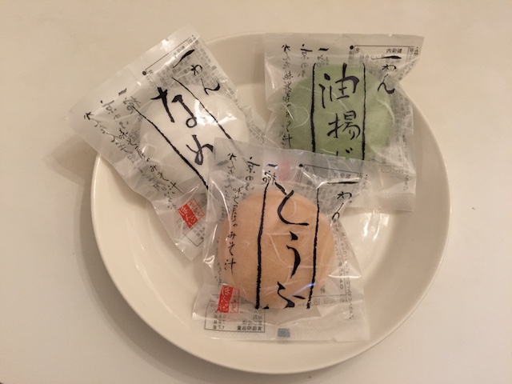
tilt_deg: -73.1
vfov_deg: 48.2
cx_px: 256
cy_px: 192
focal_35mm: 29
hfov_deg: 61.7
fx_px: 429
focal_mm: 4.15
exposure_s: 1/33
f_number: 2.2
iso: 200
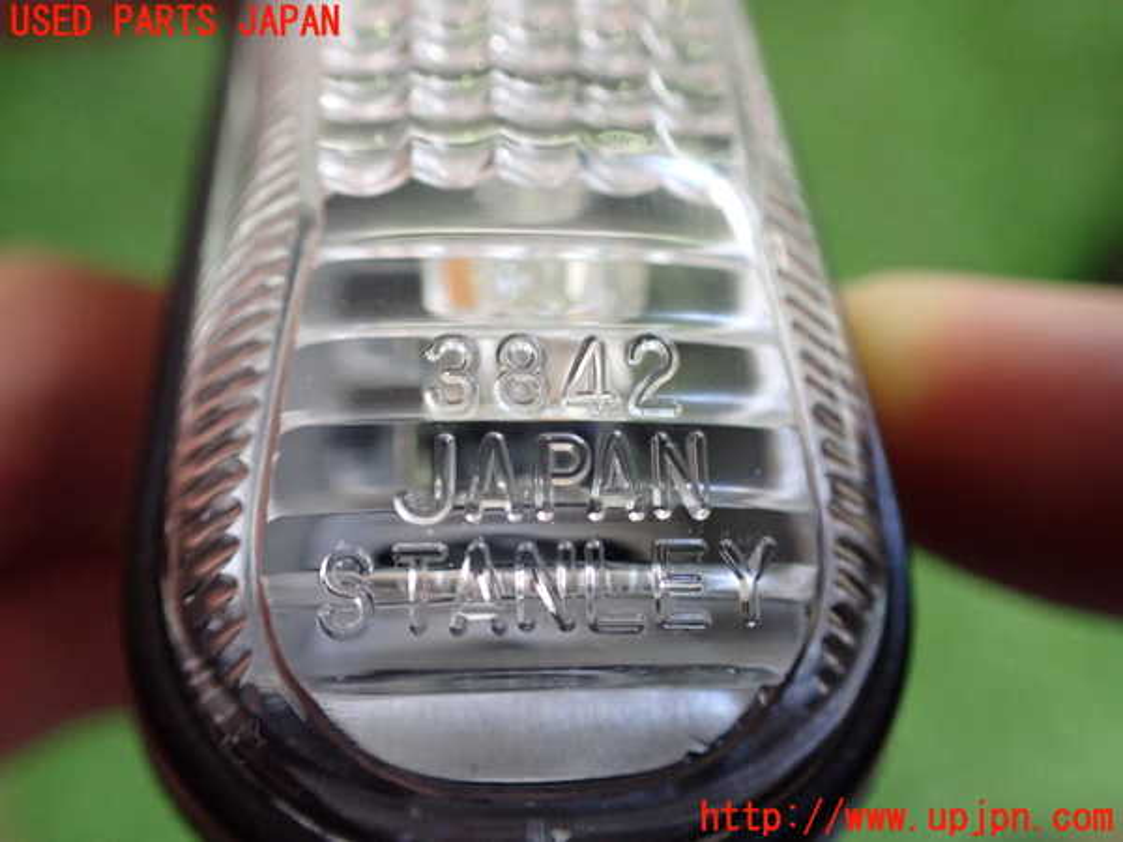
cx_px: 562
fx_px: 973
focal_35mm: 30
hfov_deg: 60.0
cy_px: 421
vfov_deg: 46.8
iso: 800
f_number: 2.3
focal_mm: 5.4
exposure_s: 1/125
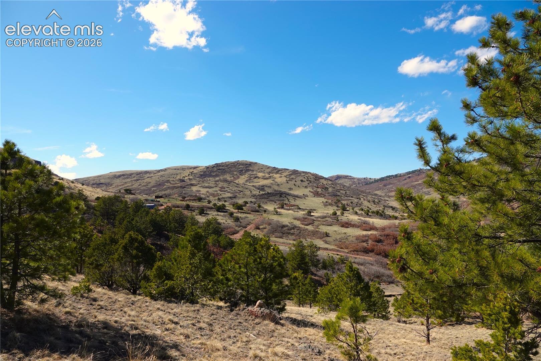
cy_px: 180
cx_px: 270
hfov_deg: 73.7
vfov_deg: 53.1
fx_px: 361
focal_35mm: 24
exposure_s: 1/640
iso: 100
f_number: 4
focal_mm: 8.8
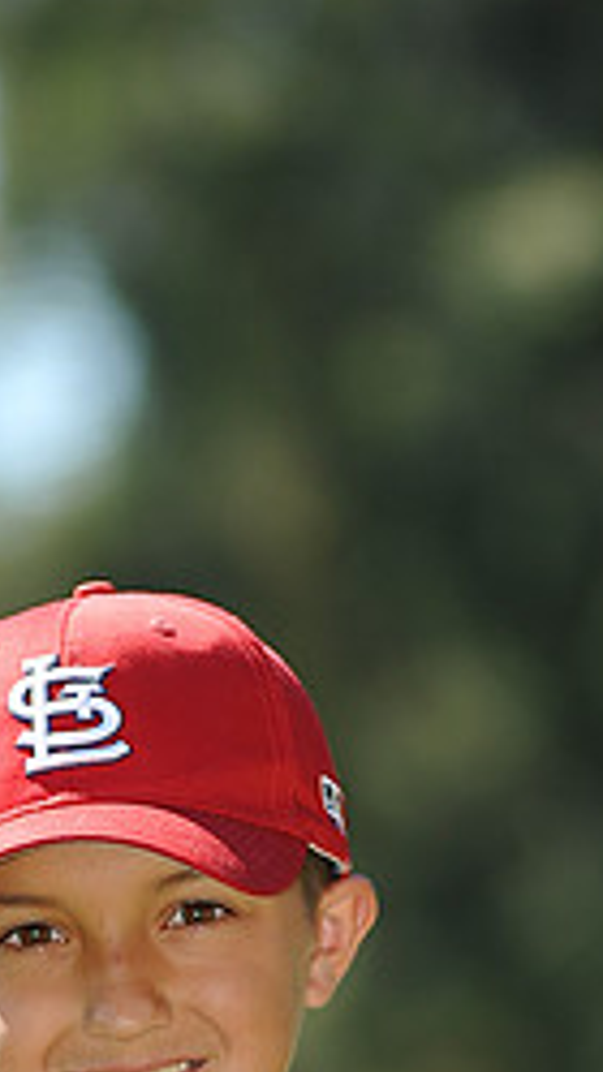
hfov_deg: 2.8
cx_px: 121
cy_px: 1227
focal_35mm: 439
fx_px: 12483
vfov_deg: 4.9
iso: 200
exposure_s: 1/640
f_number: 4.5
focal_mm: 180
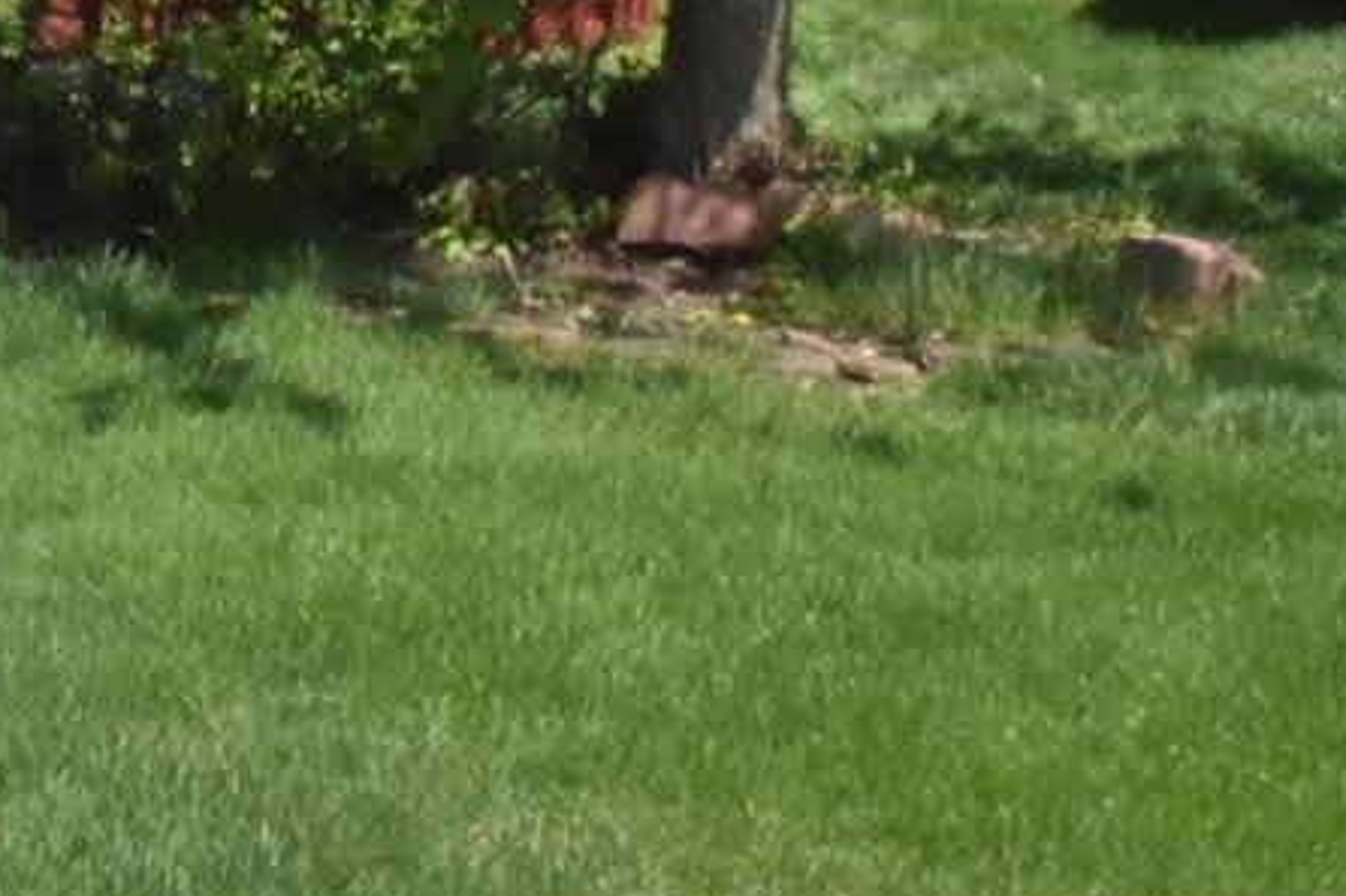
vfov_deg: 11.0
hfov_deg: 14.2
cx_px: -1246
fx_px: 4634
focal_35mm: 124
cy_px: 149
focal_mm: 18
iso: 720
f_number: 25
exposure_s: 1/200
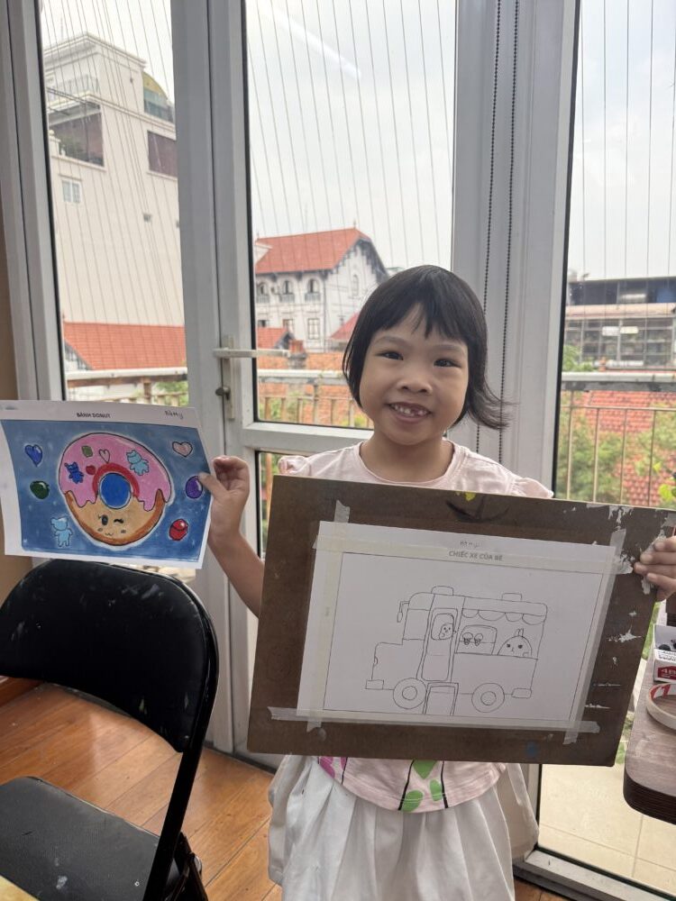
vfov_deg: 71.6
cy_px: 450
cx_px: 338
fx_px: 625
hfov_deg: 56.8
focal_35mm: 24
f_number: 1.78
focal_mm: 6.76
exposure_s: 1/632
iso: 100
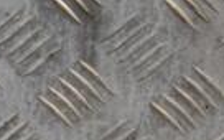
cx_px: -51
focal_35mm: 336
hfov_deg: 6.2
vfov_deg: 3.9
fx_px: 2051
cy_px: 273
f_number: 5.6
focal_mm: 50
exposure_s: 1/200
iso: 800
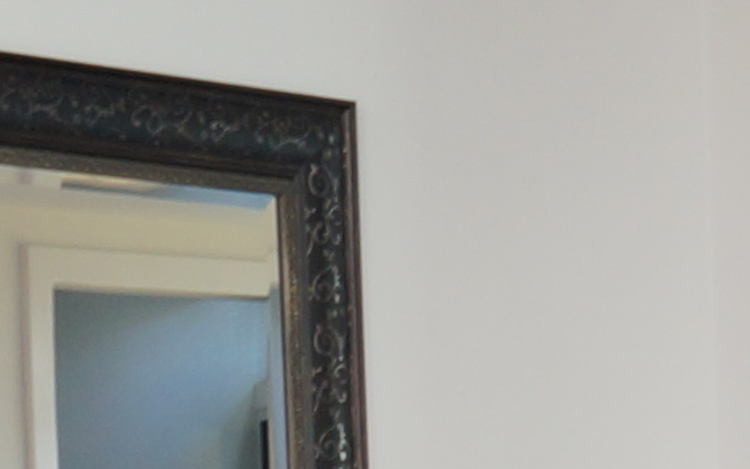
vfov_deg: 6.6
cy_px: 1317
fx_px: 3741
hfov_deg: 11.2
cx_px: 929
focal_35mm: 183
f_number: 4
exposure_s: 1/60
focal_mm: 16
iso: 200
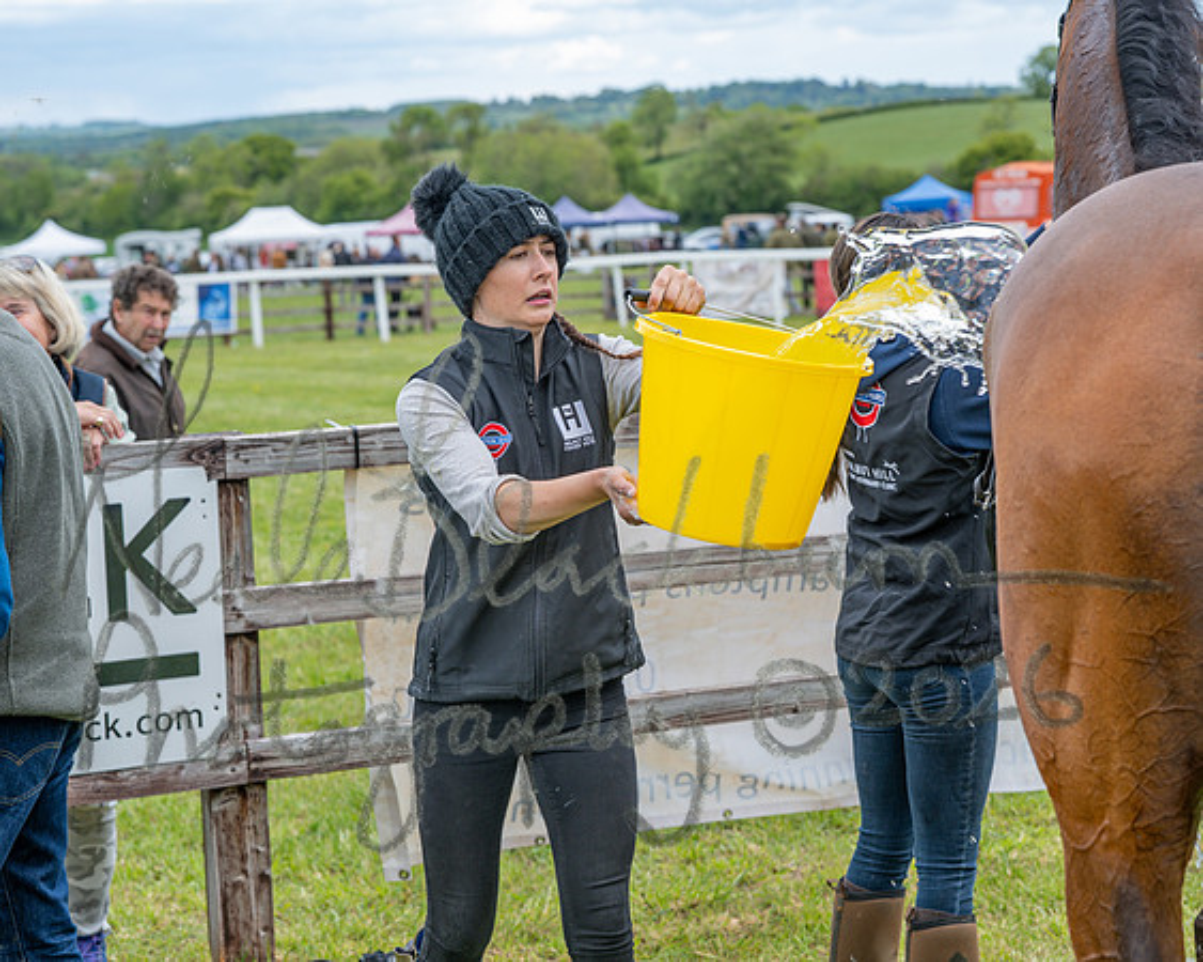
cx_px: 602
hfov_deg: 24.5
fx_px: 2766
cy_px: 481
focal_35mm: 78
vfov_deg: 19.7
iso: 200
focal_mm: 69
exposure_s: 1/320
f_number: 5
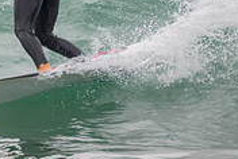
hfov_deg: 0.8
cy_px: -71
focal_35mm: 2629
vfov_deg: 0.5
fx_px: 17410
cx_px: -120
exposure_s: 1/2000
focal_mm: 800
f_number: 11
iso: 1250
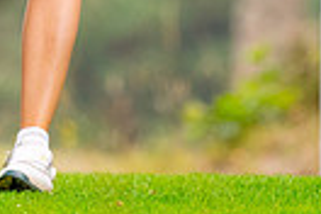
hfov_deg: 1.4
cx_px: 45
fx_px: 12910
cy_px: -279
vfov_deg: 0.9
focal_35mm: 1448
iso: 400
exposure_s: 1/1250
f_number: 4
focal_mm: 300
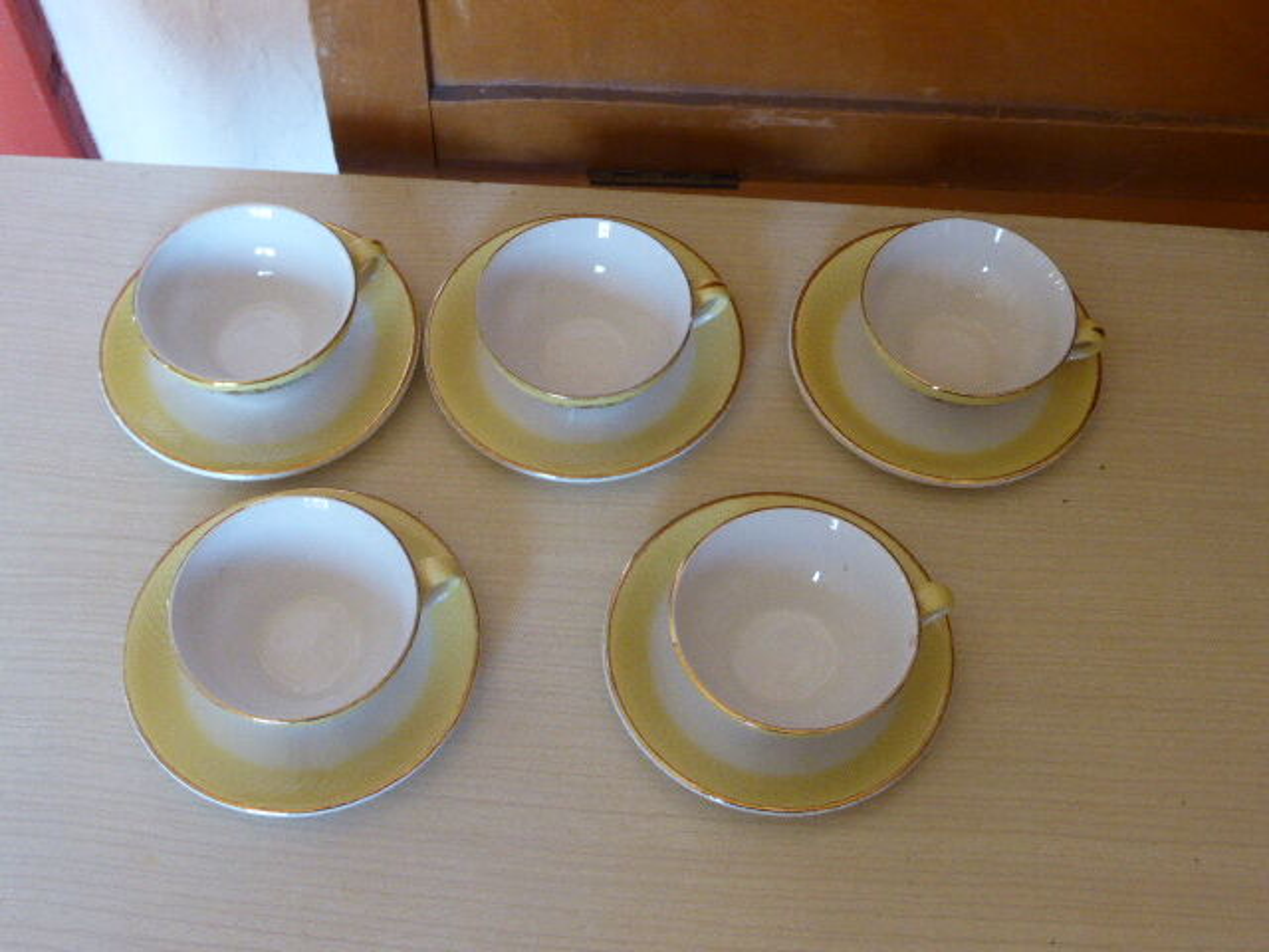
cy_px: 476
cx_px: 634
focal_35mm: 43
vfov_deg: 33.6
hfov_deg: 43.9
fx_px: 1576
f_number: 3.9
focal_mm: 7.4
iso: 400
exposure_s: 1/60
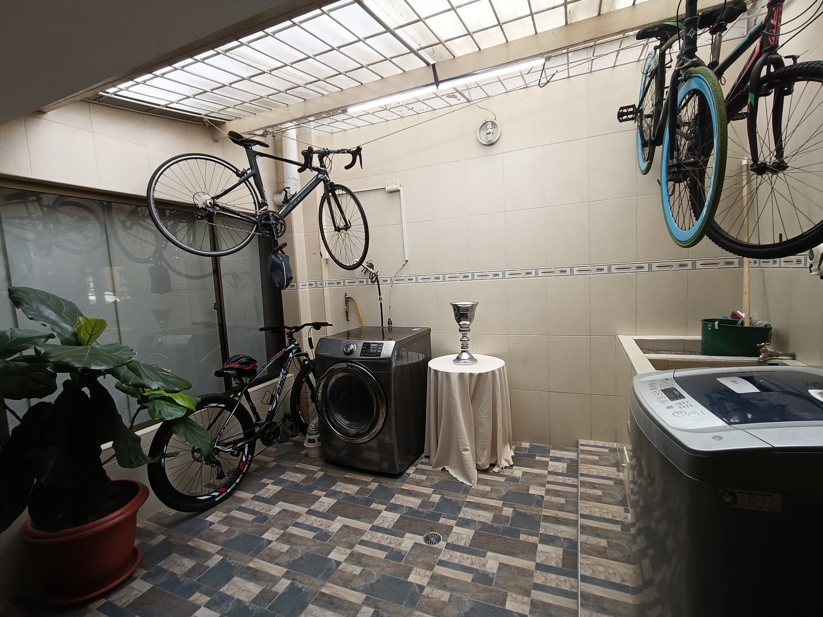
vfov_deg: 78.1
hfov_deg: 94.5
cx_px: 412
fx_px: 380
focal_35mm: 16
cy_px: 308
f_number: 2.2
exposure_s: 1/60
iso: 125
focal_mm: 1.68
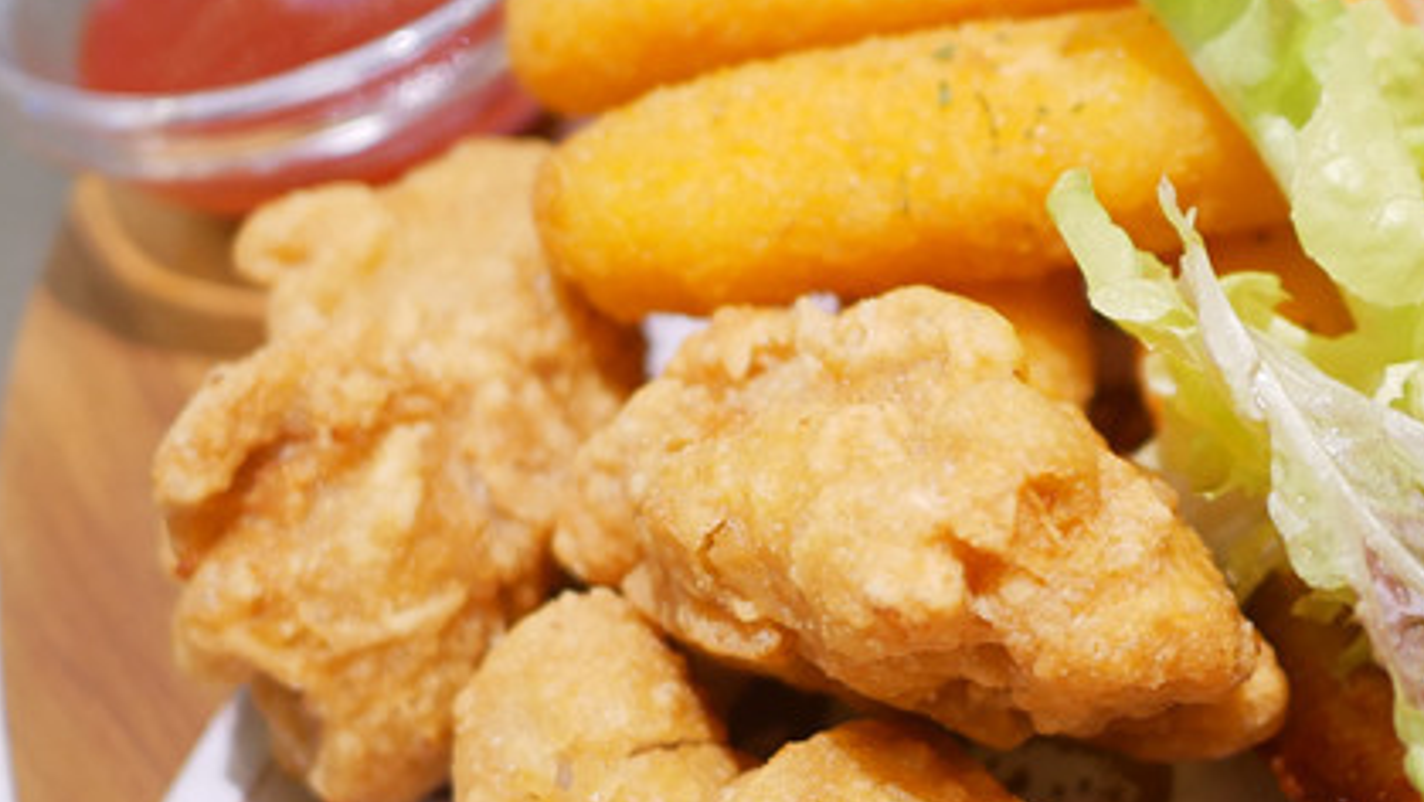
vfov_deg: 15.5
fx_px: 2946
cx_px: 1189
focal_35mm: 78
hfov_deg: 26.5
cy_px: 571
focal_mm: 15
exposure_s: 1/60
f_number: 1.7
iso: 400
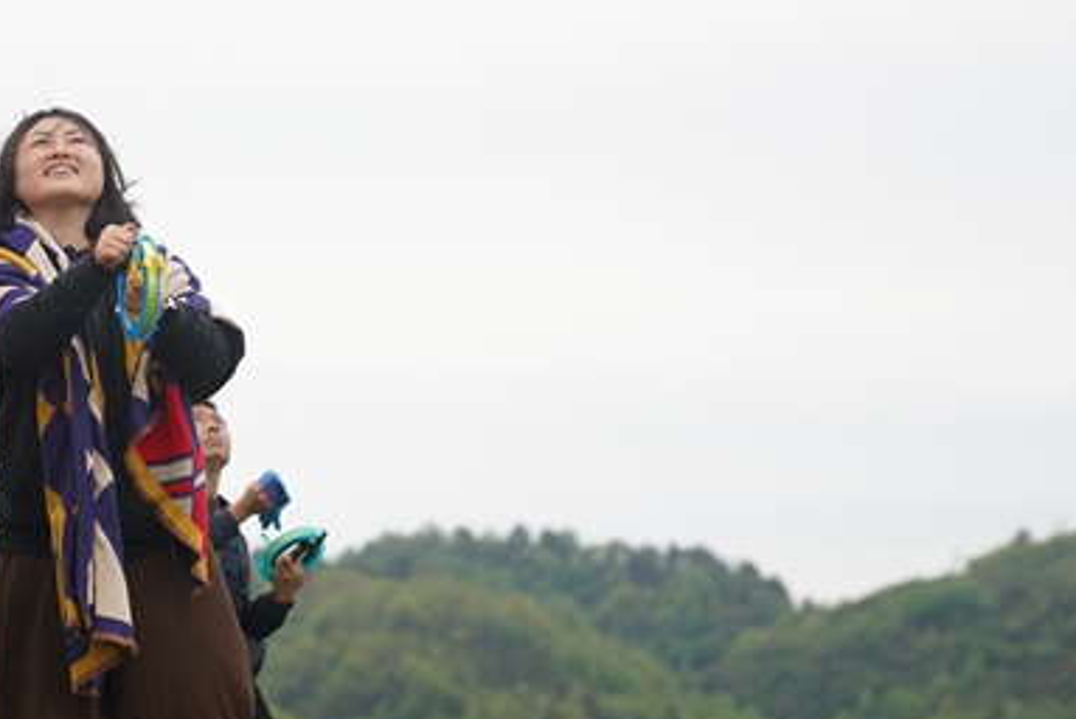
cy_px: 251
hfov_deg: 13.9
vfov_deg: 9.4
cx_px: 56
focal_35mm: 146
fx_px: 4367
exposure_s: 1/2000
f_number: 2.8
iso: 500
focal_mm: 70
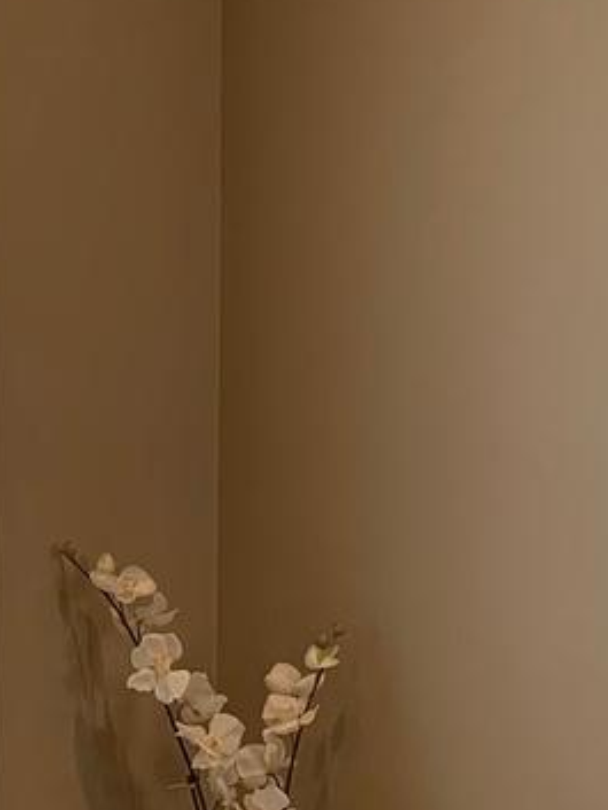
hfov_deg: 12.9
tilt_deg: -11.5
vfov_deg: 16.4
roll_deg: +1.1
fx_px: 2645
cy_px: 1067
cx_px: -67
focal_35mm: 113
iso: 40
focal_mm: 4.25
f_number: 1.8
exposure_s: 1/120
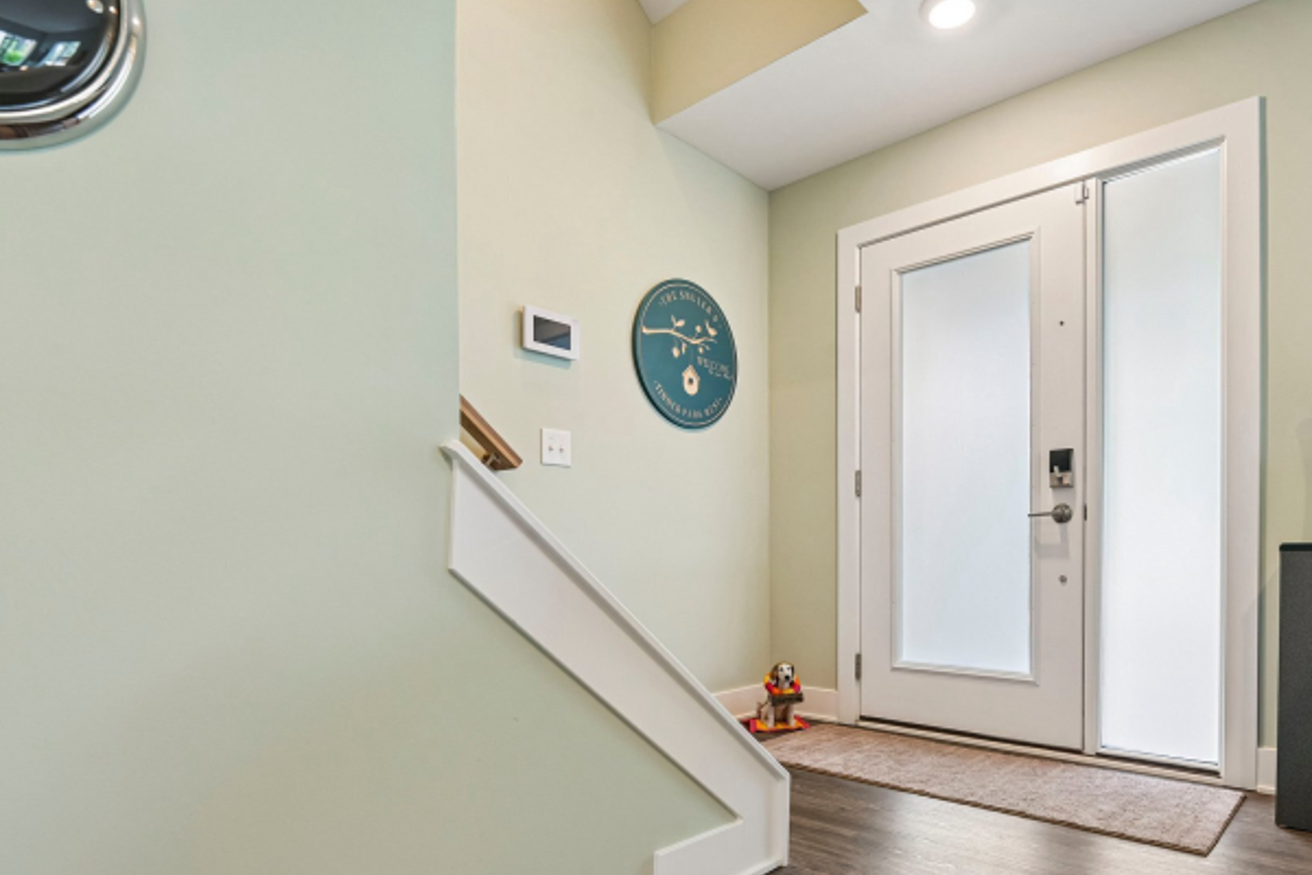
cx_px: 737
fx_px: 729
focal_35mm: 20
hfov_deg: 83.6
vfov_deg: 61.2
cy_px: 542
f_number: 8
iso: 160
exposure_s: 1/15
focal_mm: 16
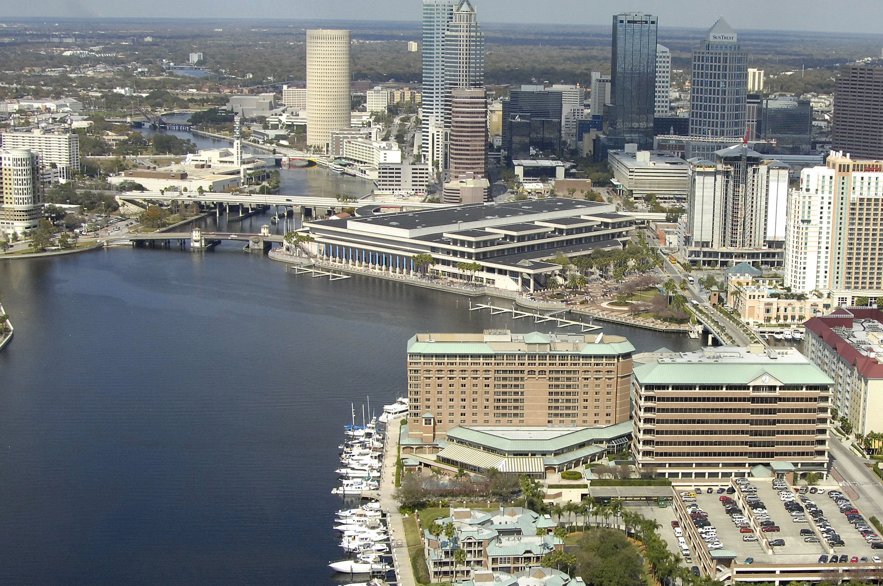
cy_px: 355
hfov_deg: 32.7
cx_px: 573
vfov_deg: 22.2
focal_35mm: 61
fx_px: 1494
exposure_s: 1/1000
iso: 400
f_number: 8.5
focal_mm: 24
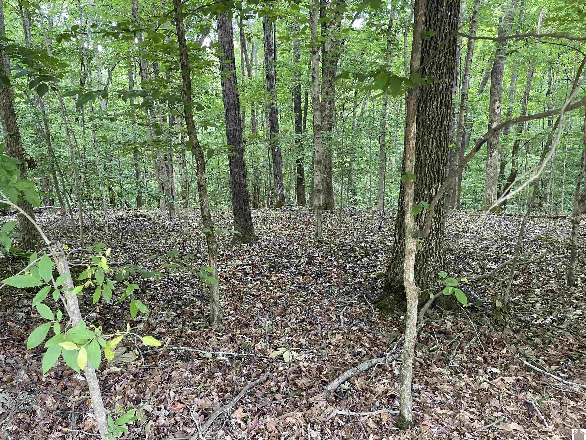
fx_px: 440
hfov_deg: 67.3
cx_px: 293
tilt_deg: -12.6
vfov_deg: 53.1
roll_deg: +1.4
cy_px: 220
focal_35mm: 26
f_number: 1.6
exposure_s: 1/61
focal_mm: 4.2
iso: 125
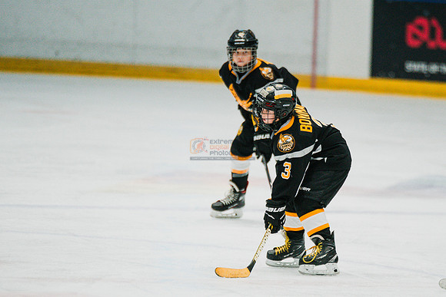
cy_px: 193
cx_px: 272
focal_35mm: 442
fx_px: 5479
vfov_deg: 3.1
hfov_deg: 4.7
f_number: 3.2
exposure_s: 1/1600
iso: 3200
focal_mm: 300
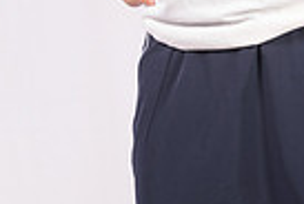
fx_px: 1693
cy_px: -246
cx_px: 244
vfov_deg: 6.6
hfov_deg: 10.2
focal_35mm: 200
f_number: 5.6
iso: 160
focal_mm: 61
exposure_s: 1/125
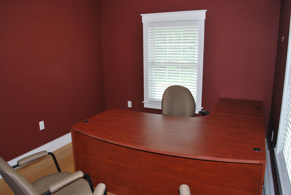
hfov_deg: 67.3
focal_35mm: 27
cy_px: 98
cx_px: 146
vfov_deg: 48.0
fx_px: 218
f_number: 3.5
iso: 200
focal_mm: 18
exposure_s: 1/60
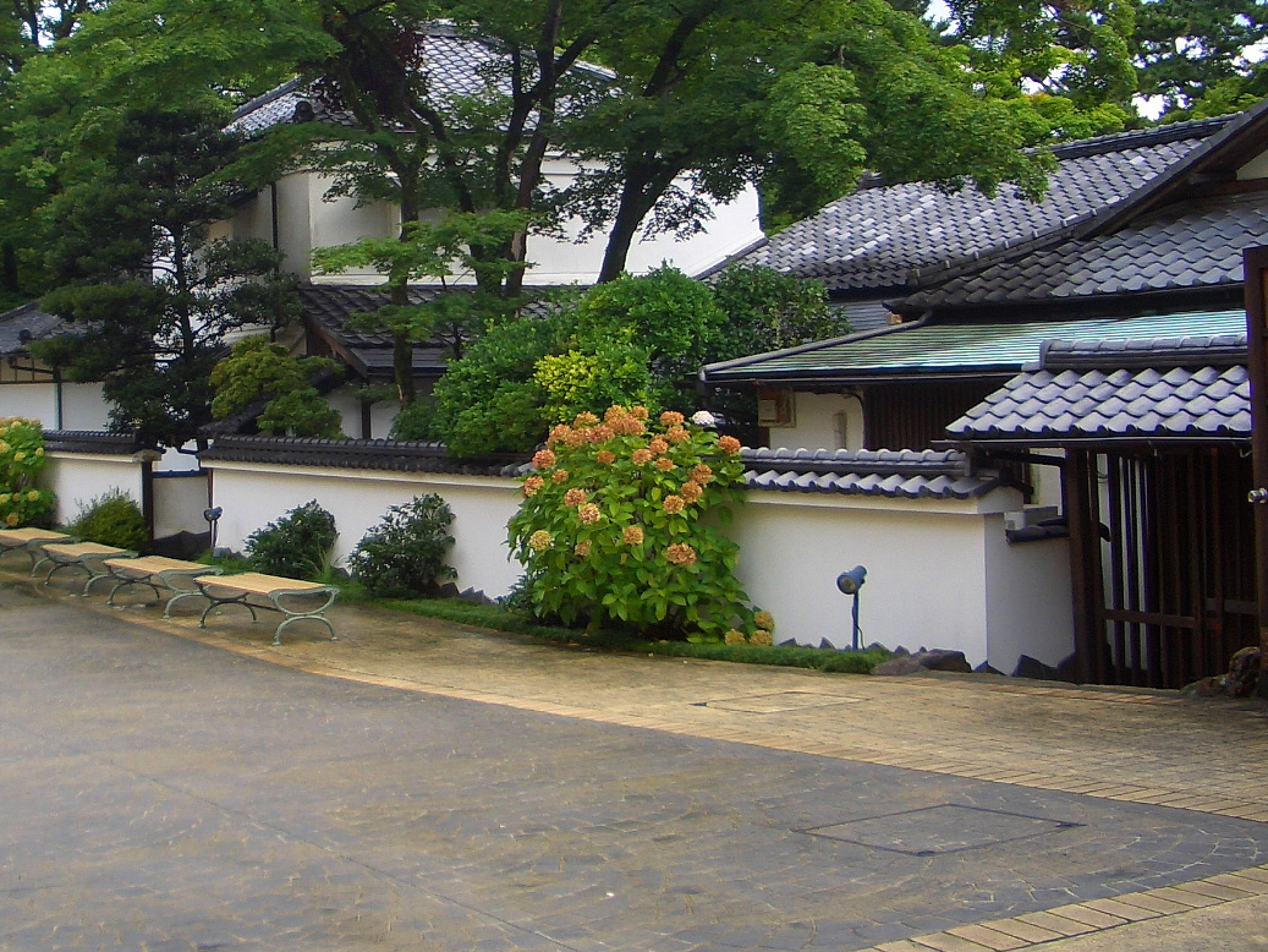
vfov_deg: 26.8
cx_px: 384
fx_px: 1978
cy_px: 297
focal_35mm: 54
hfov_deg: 35.1
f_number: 2.6
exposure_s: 1/250
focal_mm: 5.8
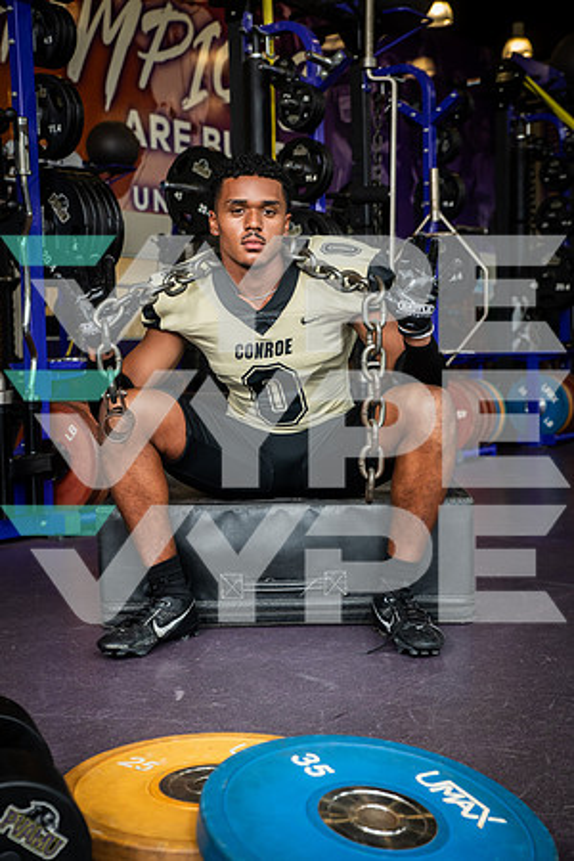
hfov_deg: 27.0
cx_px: 287
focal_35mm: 50
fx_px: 1196
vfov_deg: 39.6
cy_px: 430
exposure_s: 1/250
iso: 500
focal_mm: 50
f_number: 5.6
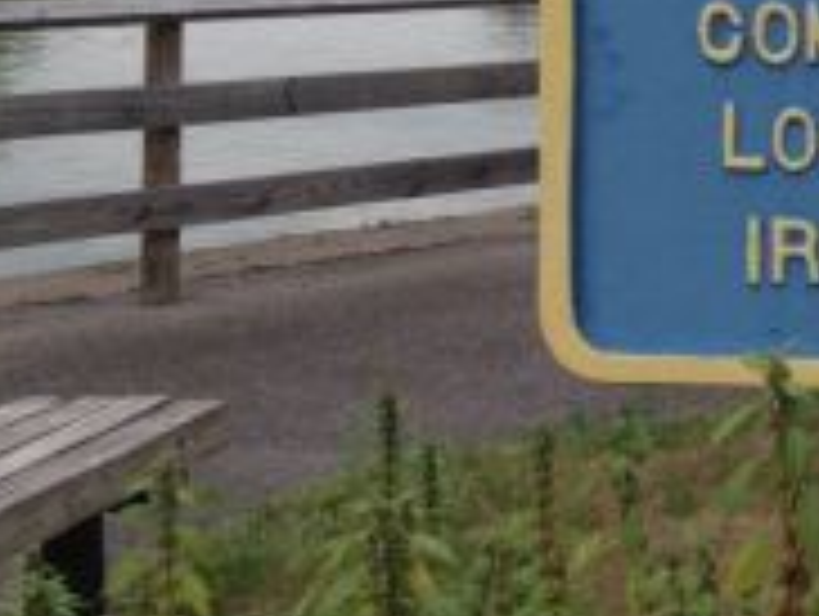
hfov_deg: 15.4
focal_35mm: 122
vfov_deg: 12.0
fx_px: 2890
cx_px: 1048
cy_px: -38
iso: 50
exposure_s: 1/569
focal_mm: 4.28
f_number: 2.4
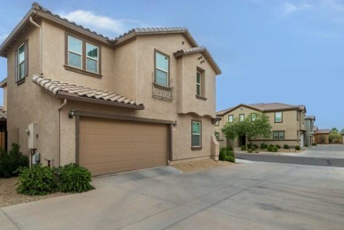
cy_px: 138
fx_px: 182
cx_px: 161
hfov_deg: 86.8
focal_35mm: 19
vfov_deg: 64.0
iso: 640
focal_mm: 10
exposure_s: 1/2000
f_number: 7.1
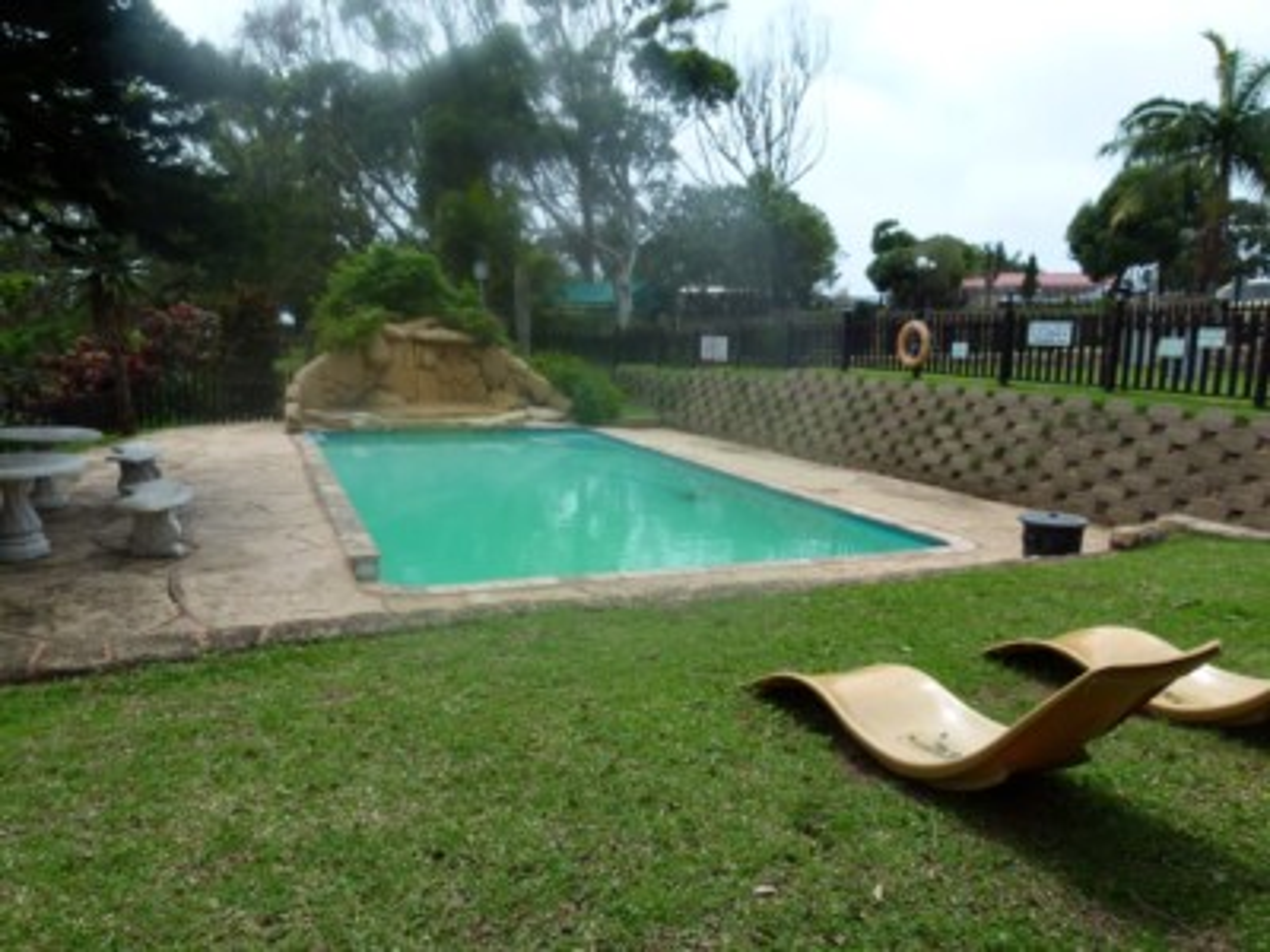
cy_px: 476
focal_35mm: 25
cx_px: 635
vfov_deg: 54.9
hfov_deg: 69.4
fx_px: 917
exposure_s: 1/1000
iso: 100
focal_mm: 4.5
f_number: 4
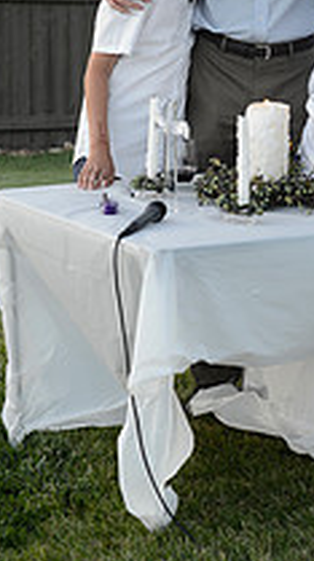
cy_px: 110
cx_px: 365
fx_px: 1679
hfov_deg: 10.5
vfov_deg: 18.8
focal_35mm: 113
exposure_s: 1/200
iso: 200
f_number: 4.5
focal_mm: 50
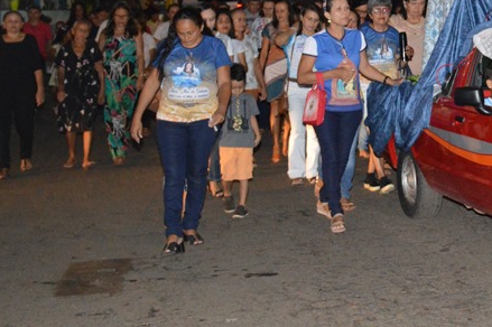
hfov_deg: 21.0
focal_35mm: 91
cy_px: -27
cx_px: 570
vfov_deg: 14.7
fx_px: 1243
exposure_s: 1/60
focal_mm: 26
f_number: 3.8
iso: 2500
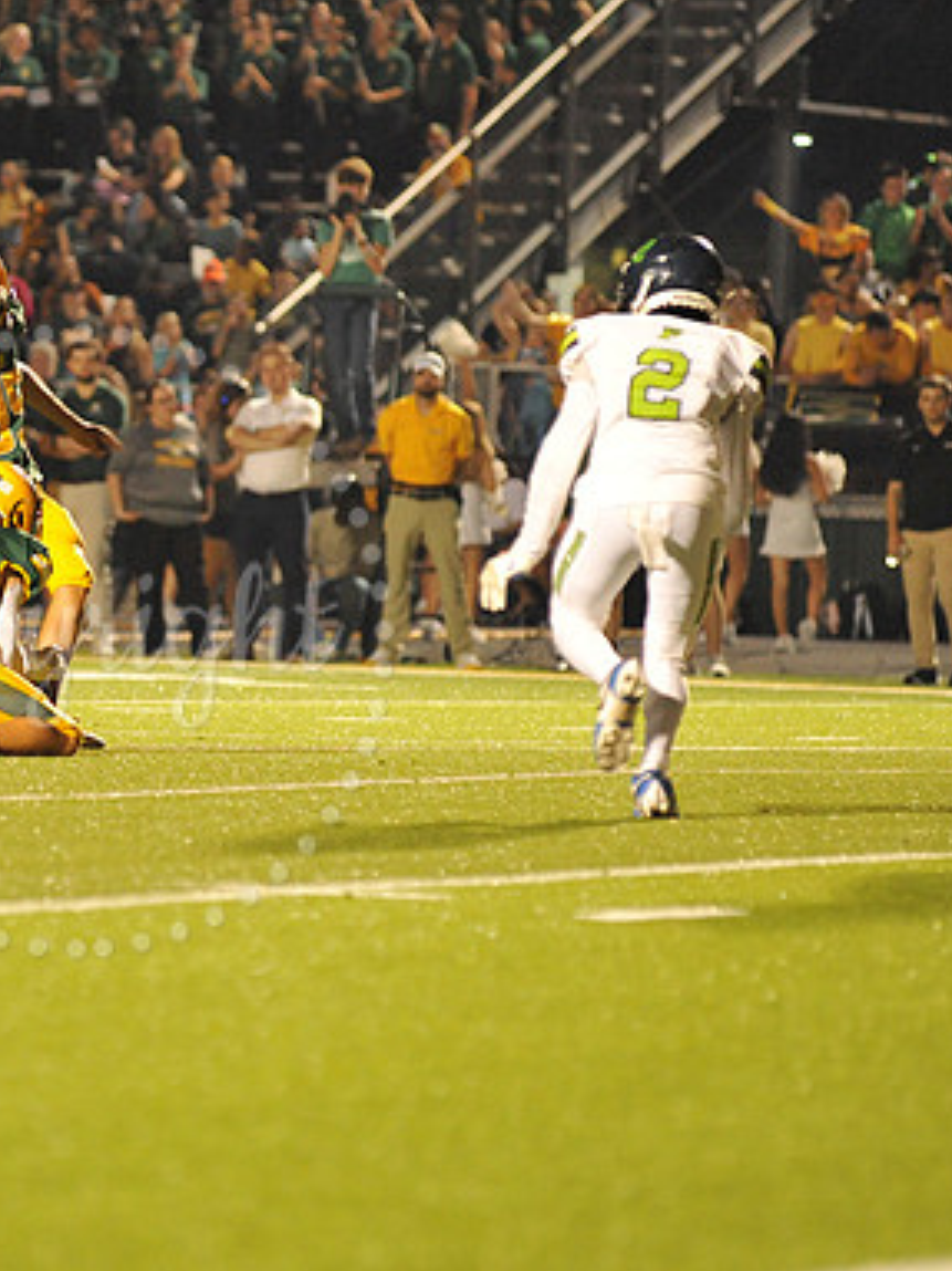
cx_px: 76
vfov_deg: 6.8
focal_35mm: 291
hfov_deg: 5.1
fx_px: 10677
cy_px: 637
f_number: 4
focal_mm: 200
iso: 6400
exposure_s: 1/320
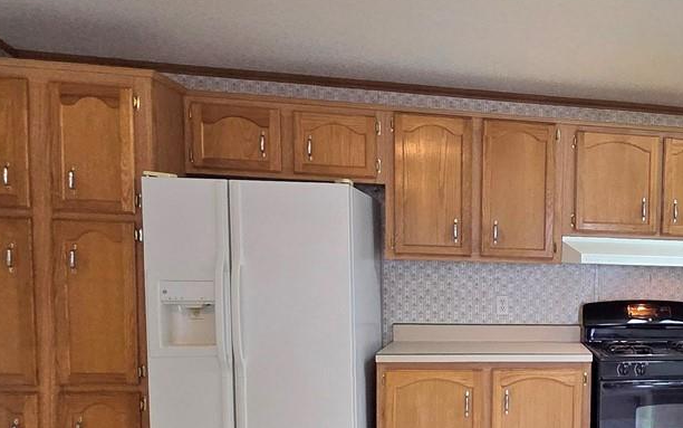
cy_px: 323
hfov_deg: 45.4
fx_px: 670
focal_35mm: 36
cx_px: 686
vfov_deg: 34.6
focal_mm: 2.2
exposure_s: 1/120
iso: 200
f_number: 2.2
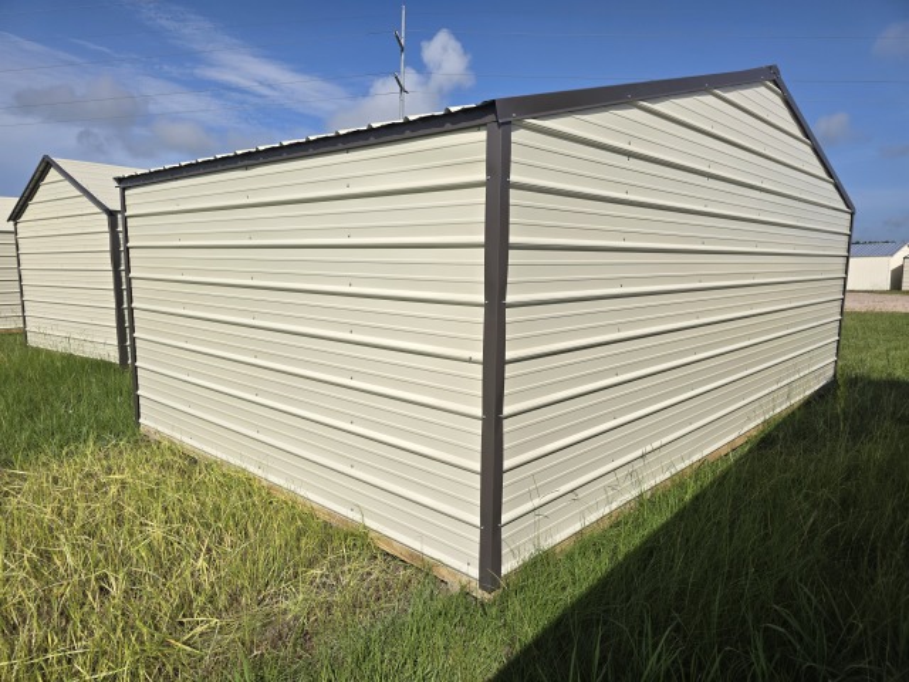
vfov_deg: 58.9
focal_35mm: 23
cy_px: 341
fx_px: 604
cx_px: 454
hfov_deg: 73.9
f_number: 1.7
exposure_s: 1/7944
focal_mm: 6.3
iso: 50
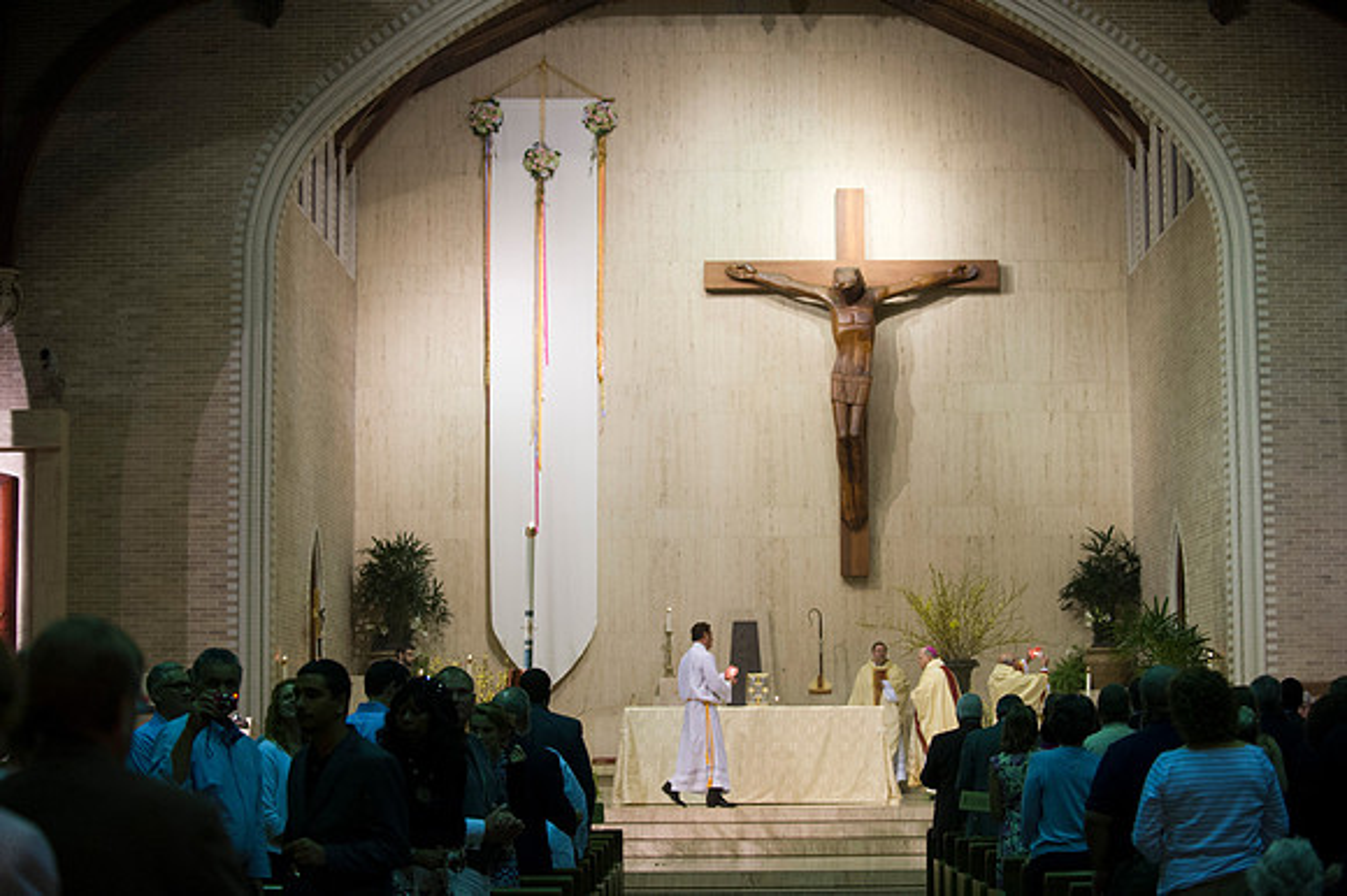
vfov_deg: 19.4
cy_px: 448
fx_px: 2618
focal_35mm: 70
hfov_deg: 28.9
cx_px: 674
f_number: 2.8
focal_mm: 70
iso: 1600
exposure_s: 1/80
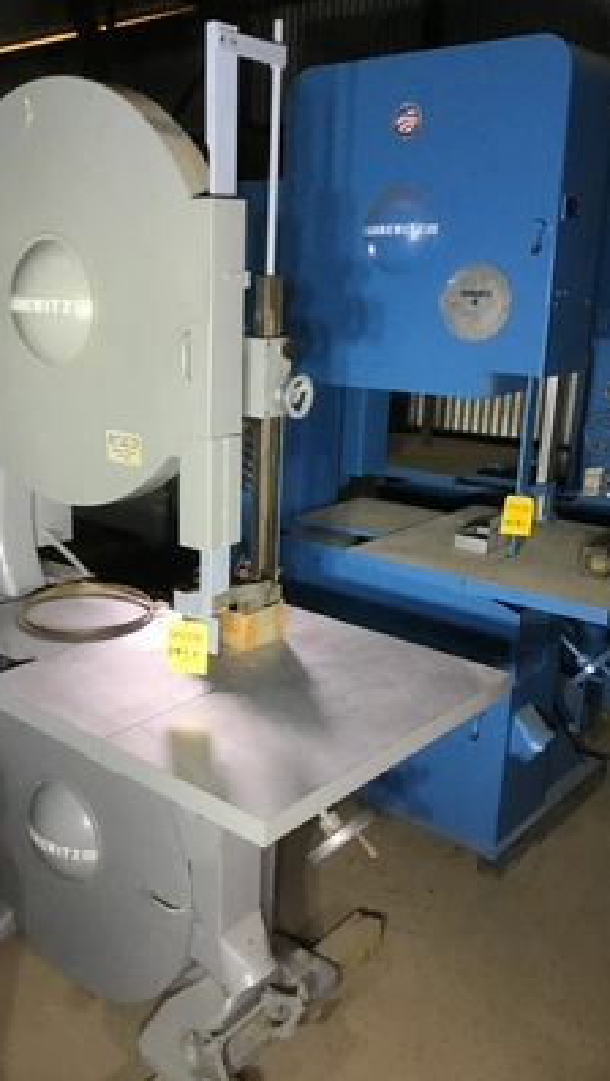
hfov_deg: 34.4
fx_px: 975
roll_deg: +0.1
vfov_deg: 58.0
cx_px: 210
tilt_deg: -16.9
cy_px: 542
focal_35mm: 34
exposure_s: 1/30
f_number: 2.4
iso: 32
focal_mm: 3.3
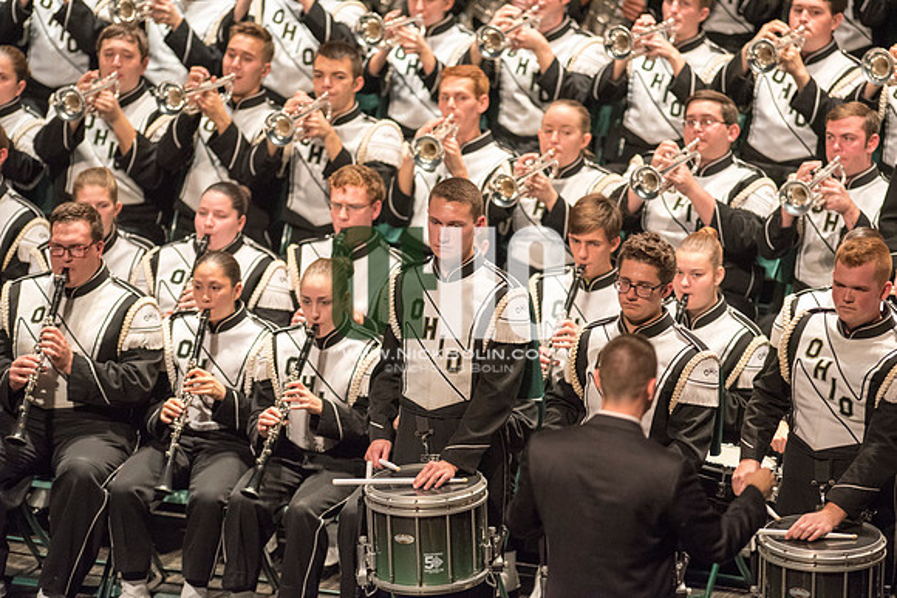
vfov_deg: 4.6
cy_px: 299
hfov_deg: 6.9
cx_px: 448
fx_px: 7476
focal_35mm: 300
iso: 4000
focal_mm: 300
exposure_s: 1/500
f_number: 2.8
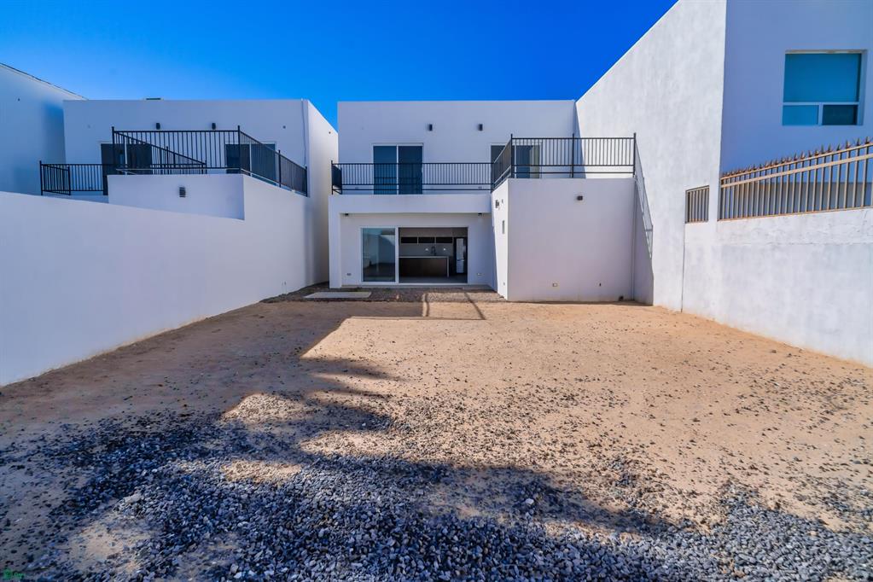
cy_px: 291
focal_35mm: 20
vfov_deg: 61.9
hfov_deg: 84.0
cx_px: 436
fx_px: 485
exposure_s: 1/4000
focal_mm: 20
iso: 500
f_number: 9
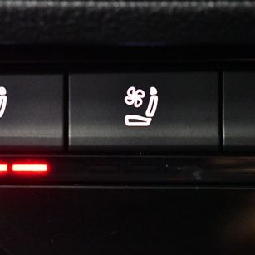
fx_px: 1108
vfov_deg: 13.1
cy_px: 110
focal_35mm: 133
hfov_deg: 13.0
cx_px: 7
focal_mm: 50
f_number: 5.6
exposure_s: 1/30
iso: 12800
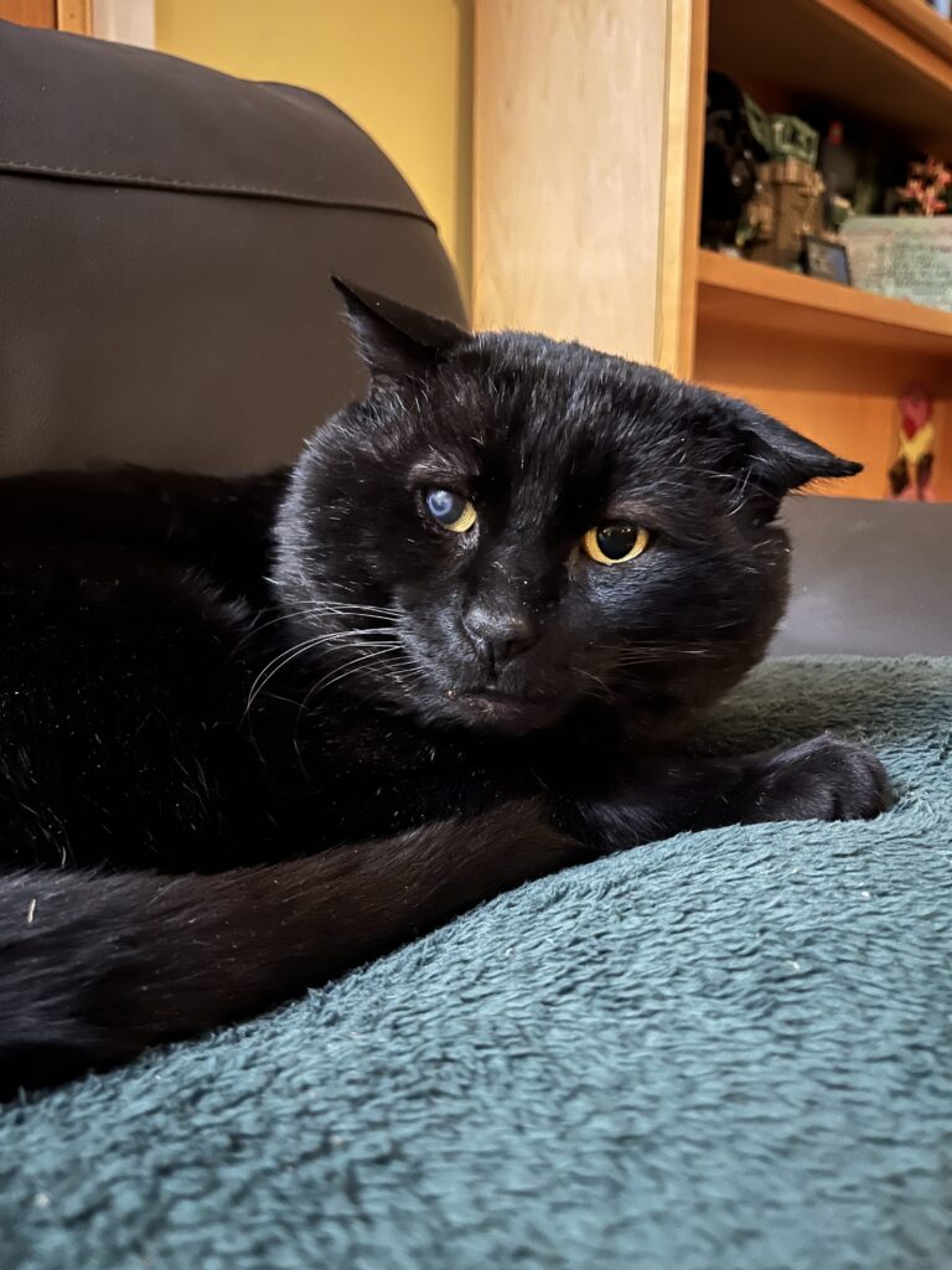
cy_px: 635
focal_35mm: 26
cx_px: 476
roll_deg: -1.2
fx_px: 953
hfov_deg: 53.1
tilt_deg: -11.9
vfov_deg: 67.3
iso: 1250
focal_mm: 5.1
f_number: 1.6
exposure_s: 1/9
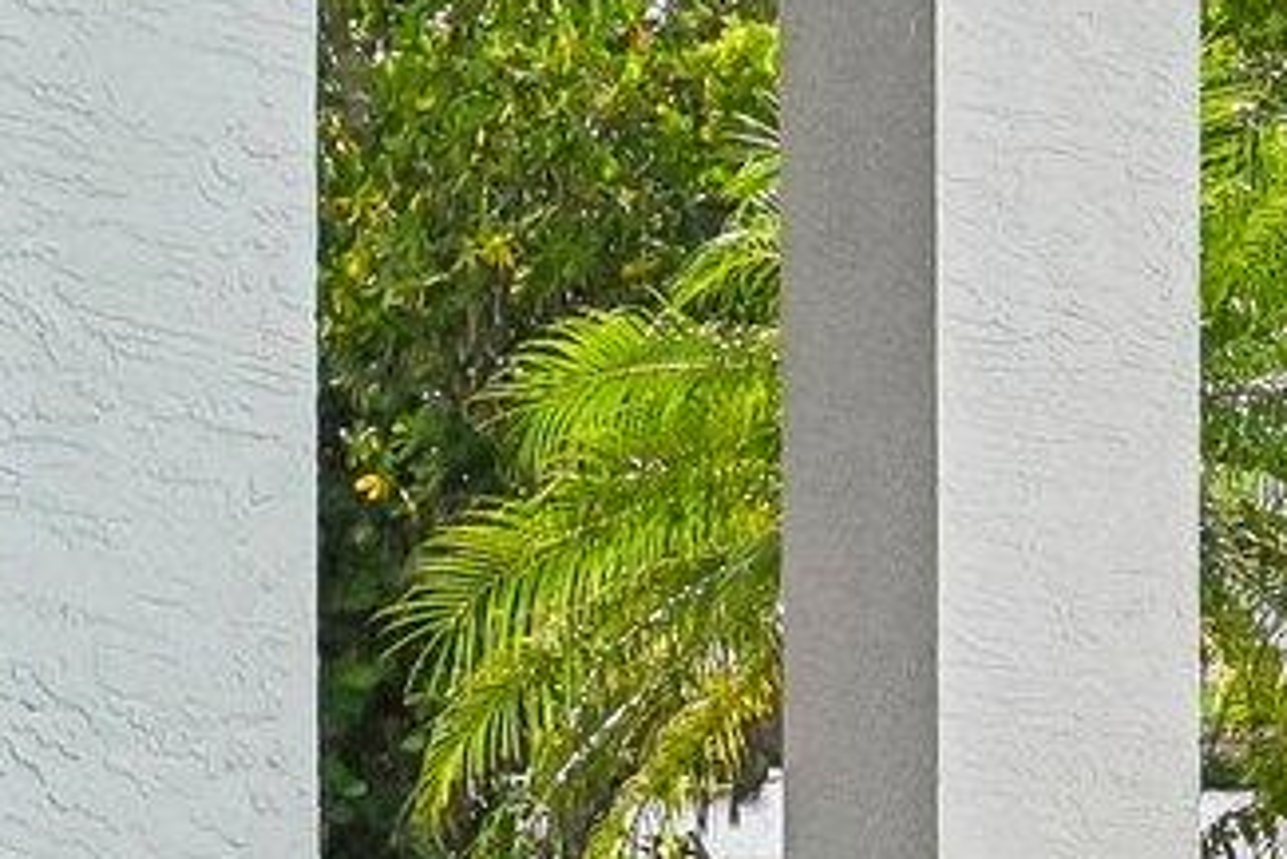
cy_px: 813
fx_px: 6759
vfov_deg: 7.3
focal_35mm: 189
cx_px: 2883
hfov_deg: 9.8
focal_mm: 30
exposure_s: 1/6400
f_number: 8
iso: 2500
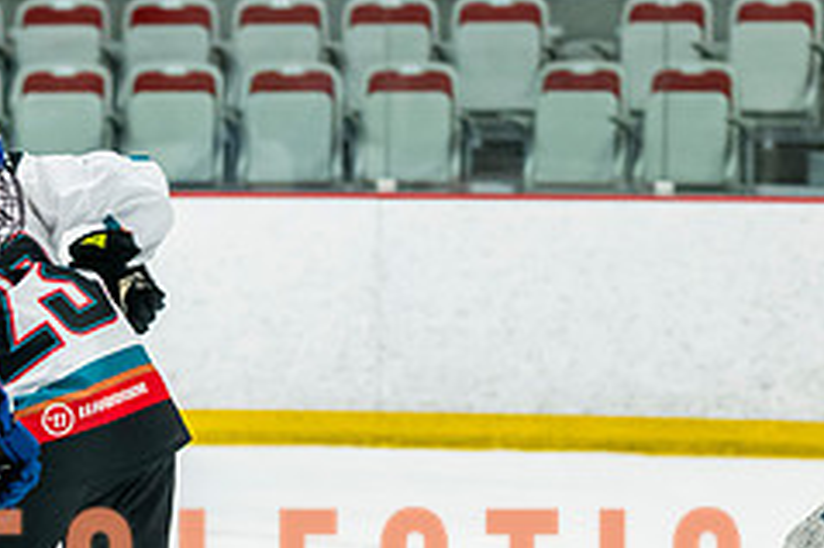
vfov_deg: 4.4
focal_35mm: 313
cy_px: 518
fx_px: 7159
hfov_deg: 6.6
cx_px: 48
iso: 1600
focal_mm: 95
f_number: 3.2
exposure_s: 1/1000
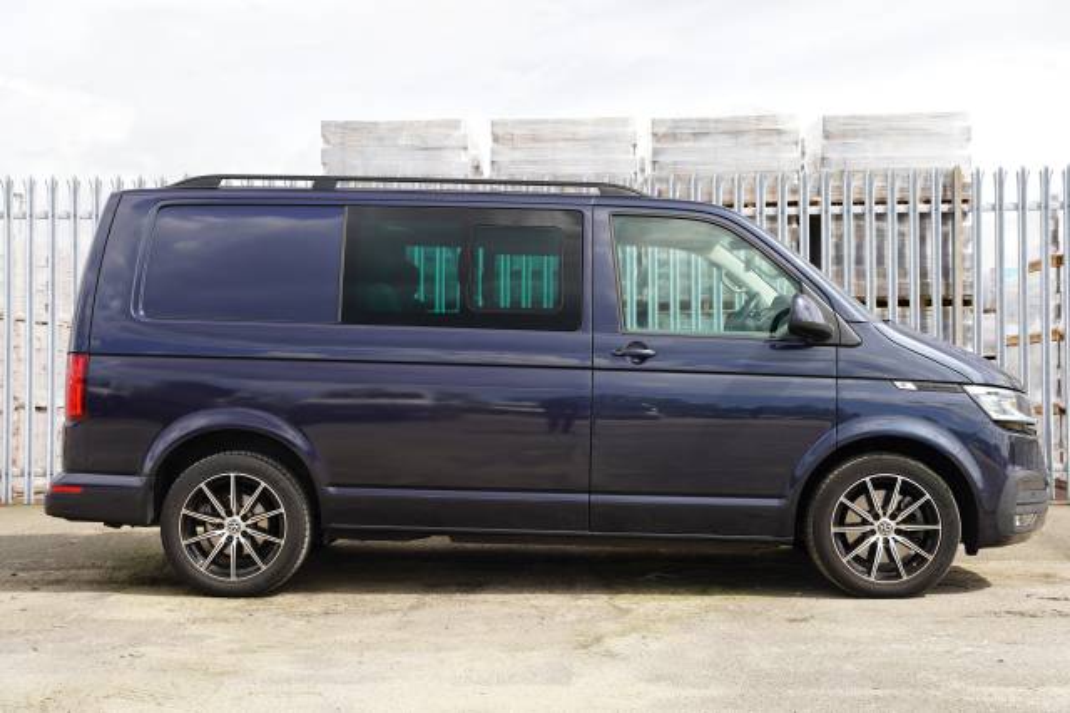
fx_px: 1447
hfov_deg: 40.6
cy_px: 356
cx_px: 535
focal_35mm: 49
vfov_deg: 27.7
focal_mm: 48.7
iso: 100
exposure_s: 1/125
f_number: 5
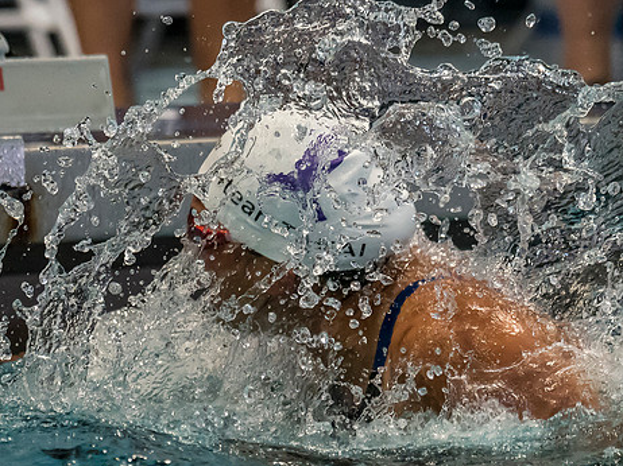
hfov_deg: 2.8
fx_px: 12862
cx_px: 273
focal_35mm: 715
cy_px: 203
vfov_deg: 2.1
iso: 4000
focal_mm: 200
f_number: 3.5
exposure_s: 1/1000
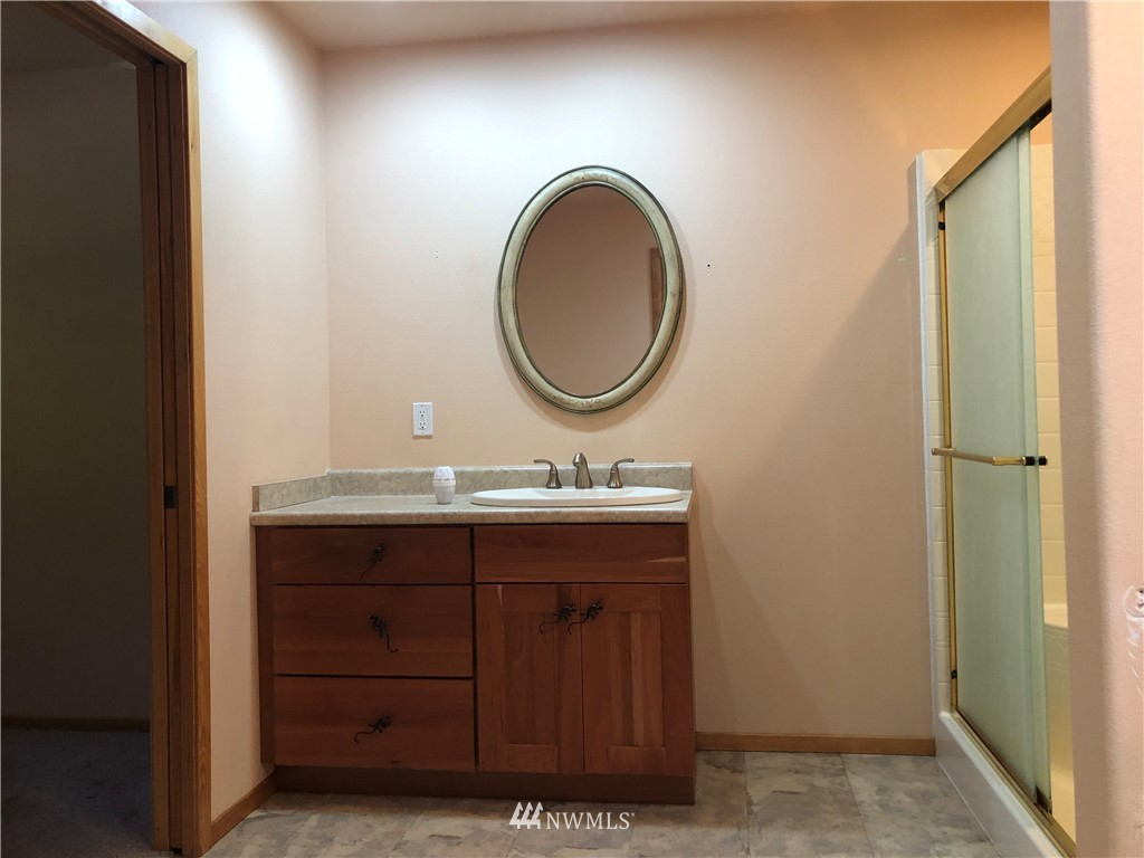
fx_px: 925
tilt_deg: -0.3
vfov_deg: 49.7
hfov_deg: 63.4
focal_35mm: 28
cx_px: 572
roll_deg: +1.4
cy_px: 429
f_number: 1.8
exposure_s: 1/20
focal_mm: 3.99
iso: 40
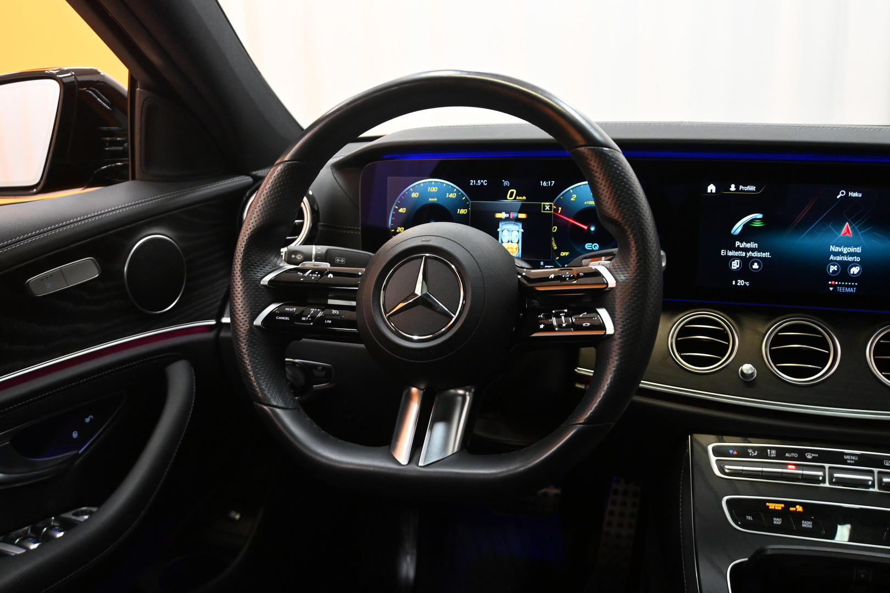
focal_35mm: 46
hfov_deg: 43.0
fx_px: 1131
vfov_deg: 29.4
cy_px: 296
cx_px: 445
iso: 3200
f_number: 5.6
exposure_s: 1/125
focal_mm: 30.5
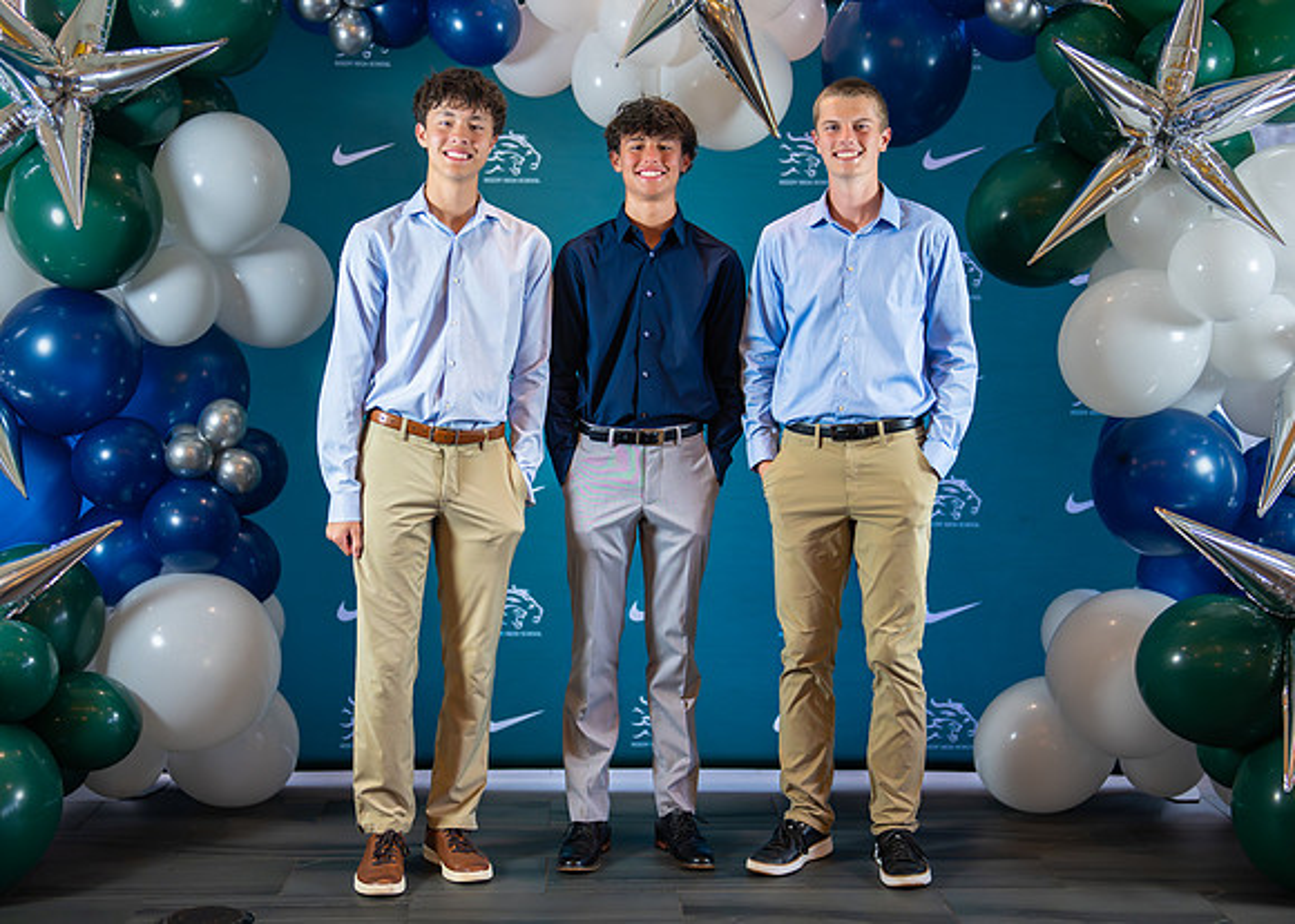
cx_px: 674
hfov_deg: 34.8
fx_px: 2066
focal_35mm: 56
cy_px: 475
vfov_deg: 25.2
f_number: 1.2
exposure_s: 1/640
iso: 1250
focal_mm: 50
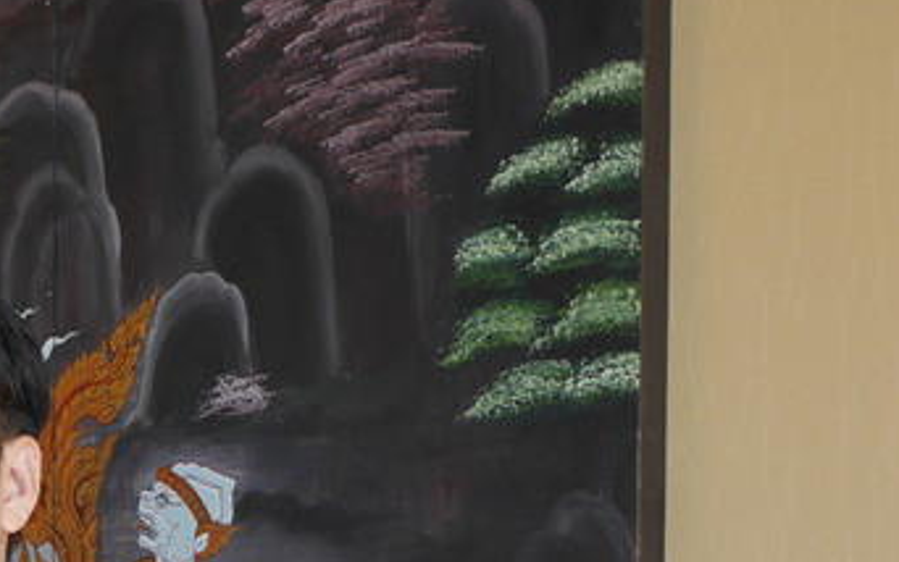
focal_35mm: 93
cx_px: -315
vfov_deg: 13.4
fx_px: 2279
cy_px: 780
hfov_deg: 20.2
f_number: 1.7
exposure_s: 1/60
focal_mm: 15
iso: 200
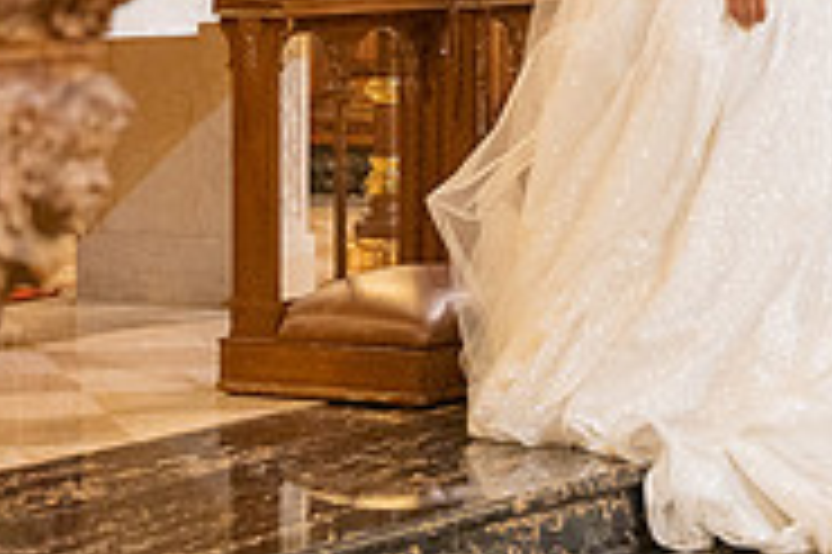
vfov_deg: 7.6
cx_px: 985
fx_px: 4133
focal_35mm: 179
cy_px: -124
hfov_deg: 11.3
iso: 3200
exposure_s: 1/200
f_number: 4
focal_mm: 57
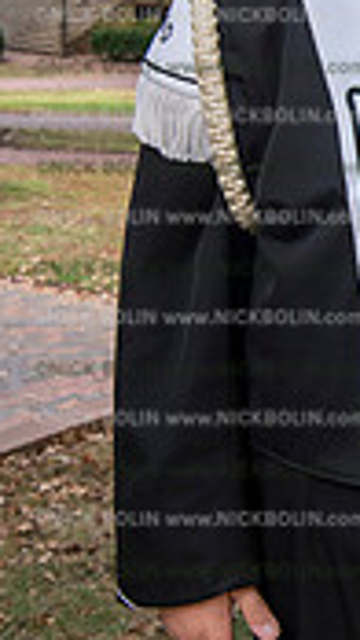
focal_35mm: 103
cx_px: 540
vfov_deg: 20.7
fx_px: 1746
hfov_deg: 11.3
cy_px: 217
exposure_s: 1/100
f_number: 8
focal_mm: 38
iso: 500
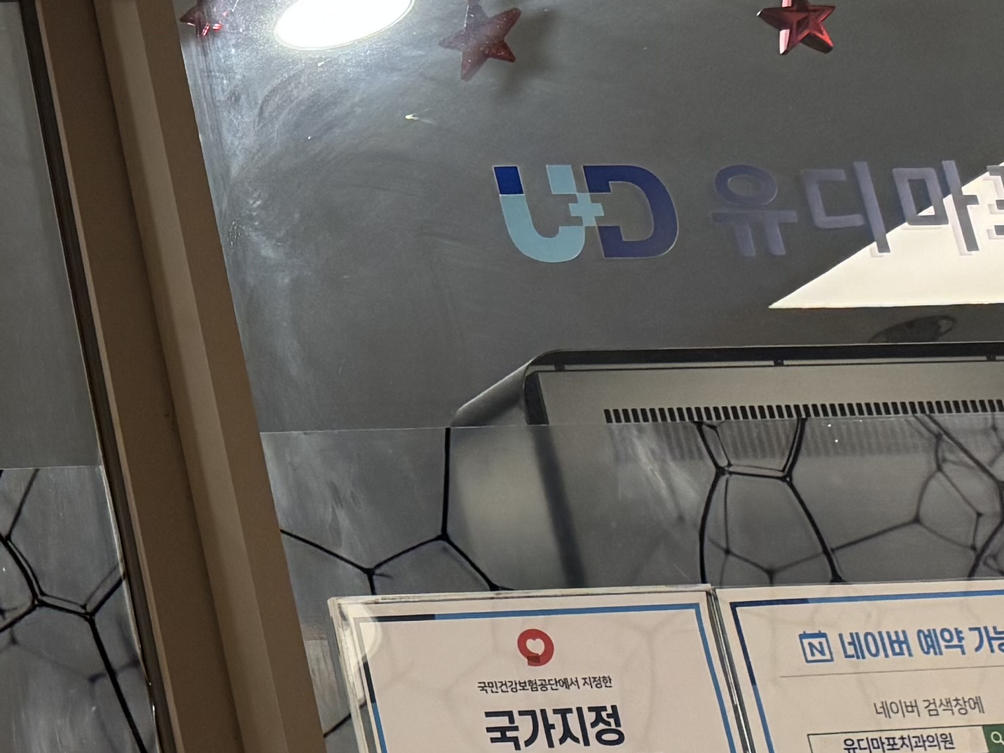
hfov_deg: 17.2
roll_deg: +5.6
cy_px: 711
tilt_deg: +16.6
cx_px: -793
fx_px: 2727
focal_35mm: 94
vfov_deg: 15.5
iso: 160
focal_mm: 6.76
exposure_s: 1/120
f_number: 1.78
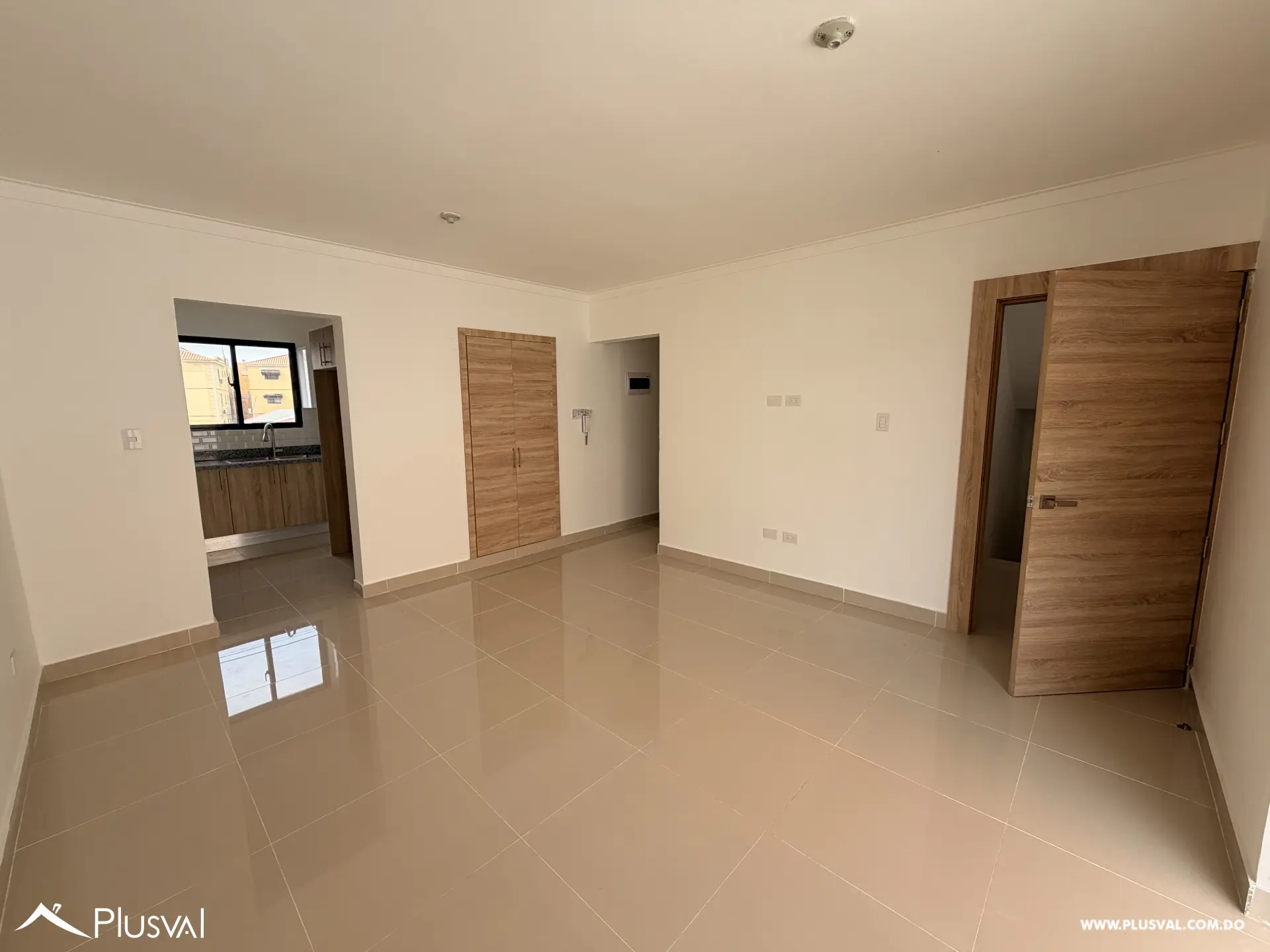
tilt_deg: -7.7
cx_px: 635
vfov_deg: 85.7
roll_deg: +0.7
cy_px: 476
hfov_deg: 102.1
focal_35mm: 14
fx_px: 514
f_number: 2.2
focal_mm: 2.22
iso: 64
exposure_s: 1/502
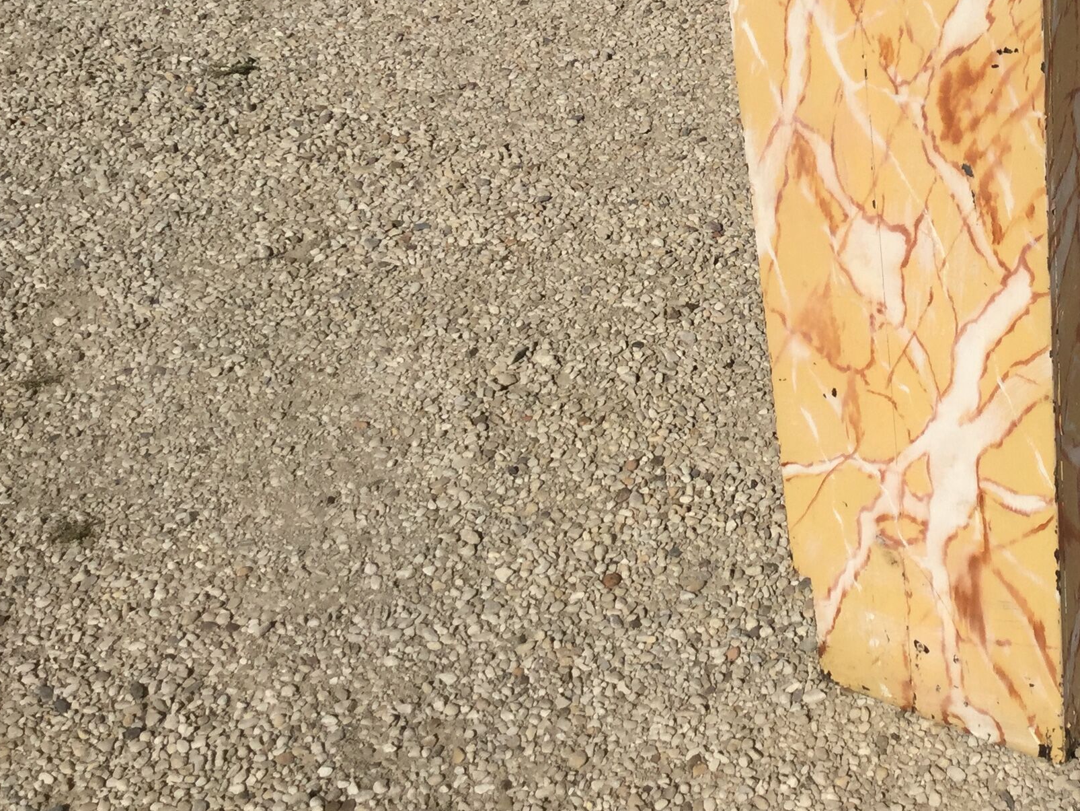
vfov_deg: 22.7
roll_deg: +0.6
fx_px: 1966
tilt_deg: -27.9
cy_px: 86
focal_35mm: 63
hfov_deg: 28.7
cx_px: 1091
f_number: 2.4
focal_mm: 3.3
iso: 25
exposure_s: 1/2551
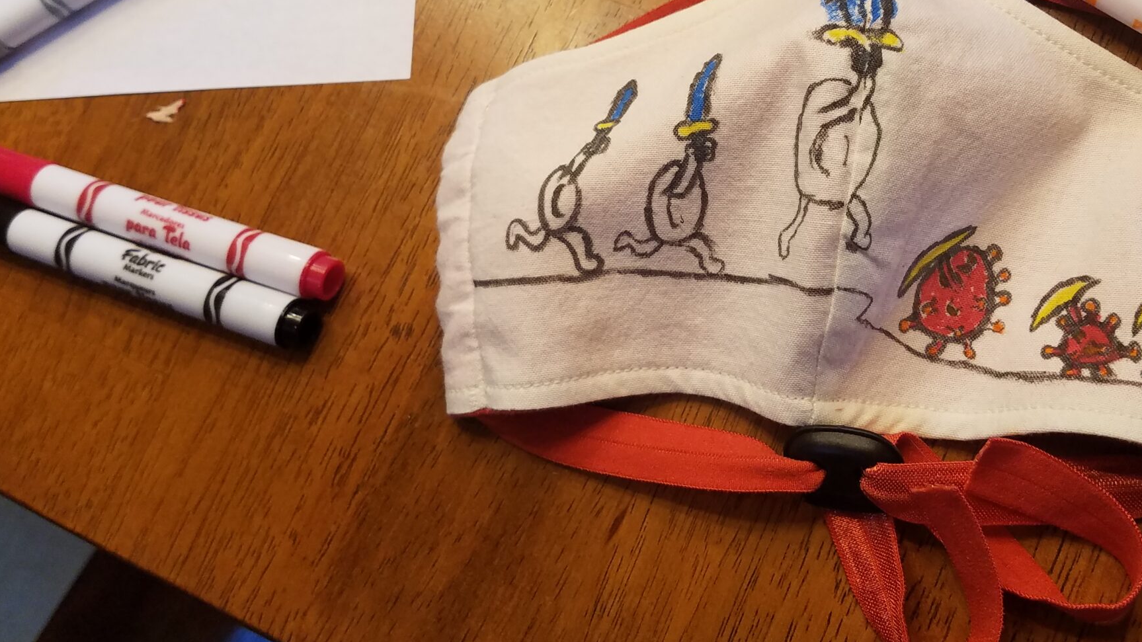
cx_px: 717
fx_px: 1272
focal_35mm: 42
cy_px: 125
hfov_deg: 47.9
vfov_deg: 27.7
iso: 125
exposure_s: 1/60
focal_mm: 4.2
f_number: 1.7
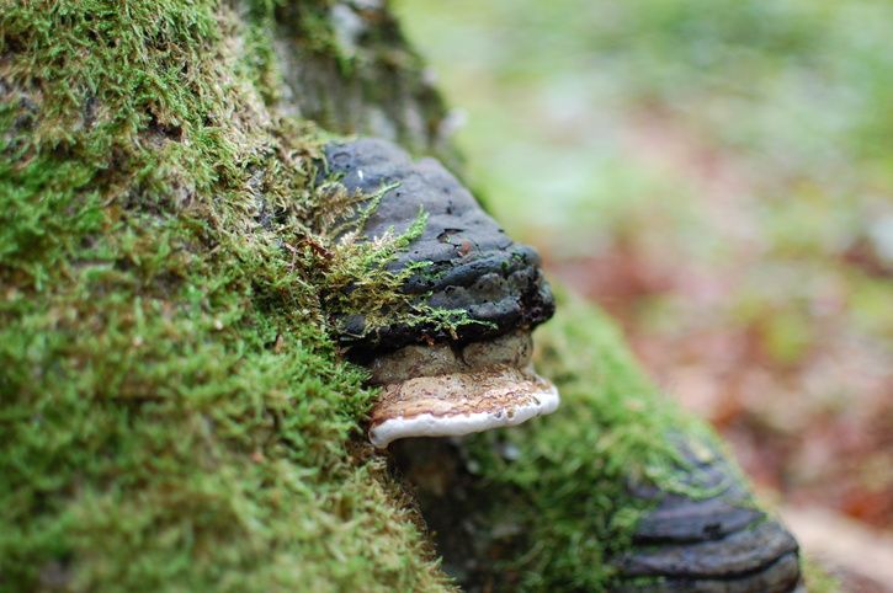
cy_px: 296
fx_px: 1301
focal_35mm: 52
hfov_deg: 37.9
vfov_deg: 25.7
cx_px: 446
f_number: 1.8
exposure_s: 1/125
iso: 400
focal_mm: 35
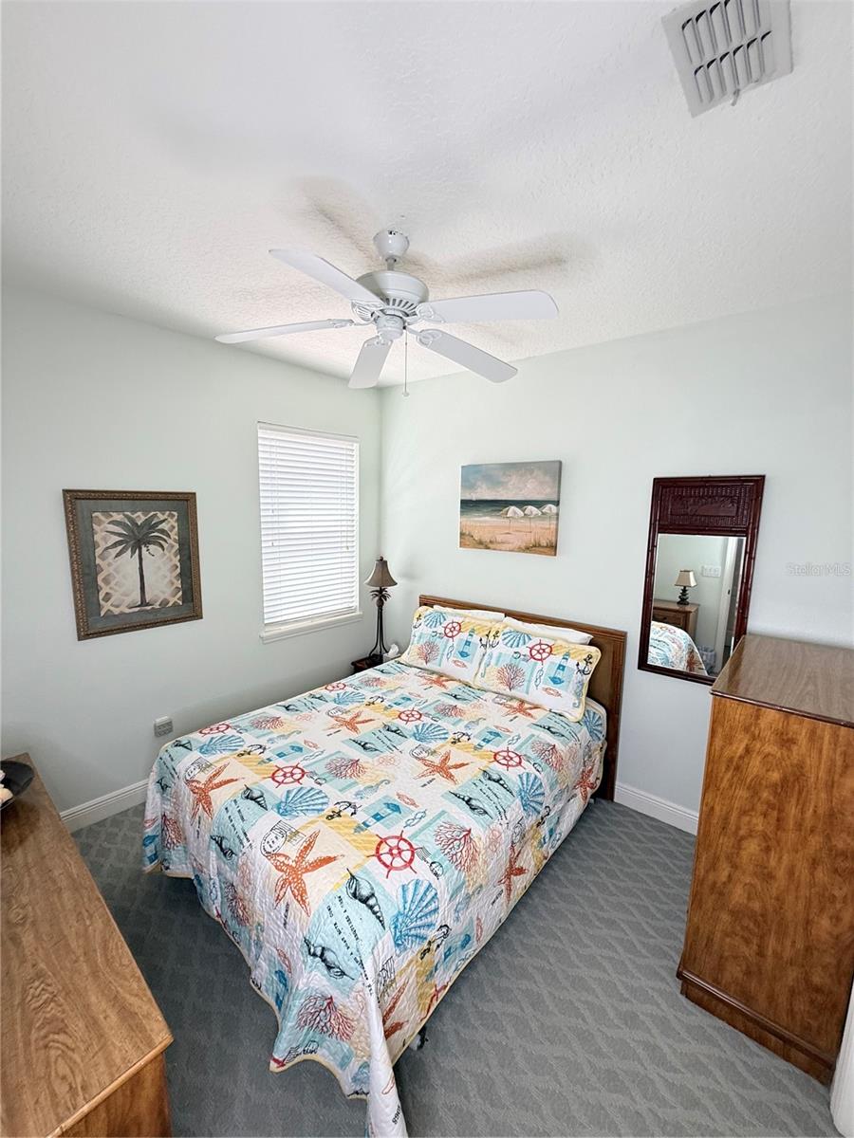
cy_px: 569
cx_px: 427
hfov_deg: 85.7
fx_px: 461
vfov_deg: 102.1
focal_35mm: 14
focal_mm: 2.22
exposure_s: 1/99
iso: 125
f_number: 2.2
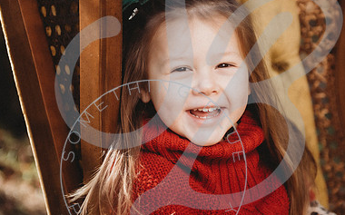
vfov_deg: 12.0
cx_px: 199
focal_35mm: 109
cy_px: 97
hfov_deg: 19.1
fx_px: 1024
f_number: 2.8
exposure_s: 1/500
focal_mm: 70
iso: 100
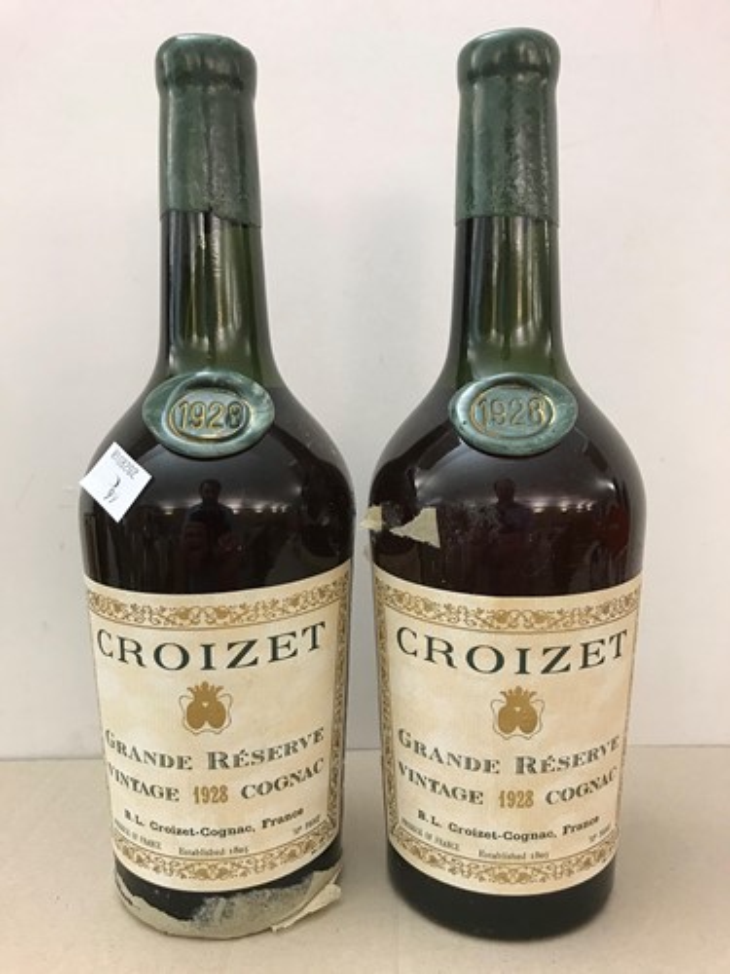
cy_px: 487
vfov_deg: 63.4
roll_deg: +0.7
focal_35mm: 28
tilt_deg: -6.1
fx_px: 787
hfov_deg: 49.7
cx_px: 365
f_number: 1.8
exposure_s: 1/25
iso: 32
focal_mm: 3.99
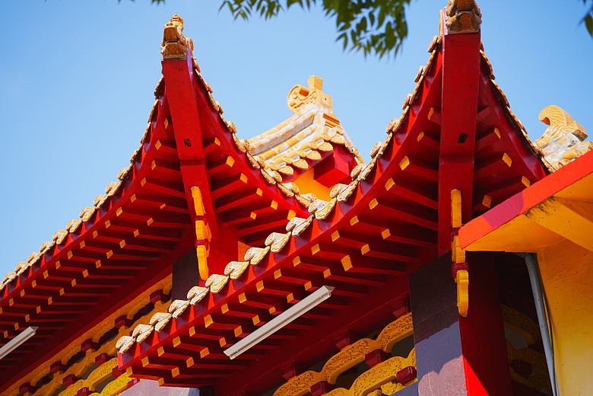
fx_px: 1235
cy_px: 198
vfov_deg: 18.2
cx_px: 296
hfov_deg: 27.0
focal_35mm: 75
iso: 100
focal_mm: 75
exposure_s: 1/1250
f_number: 2.8
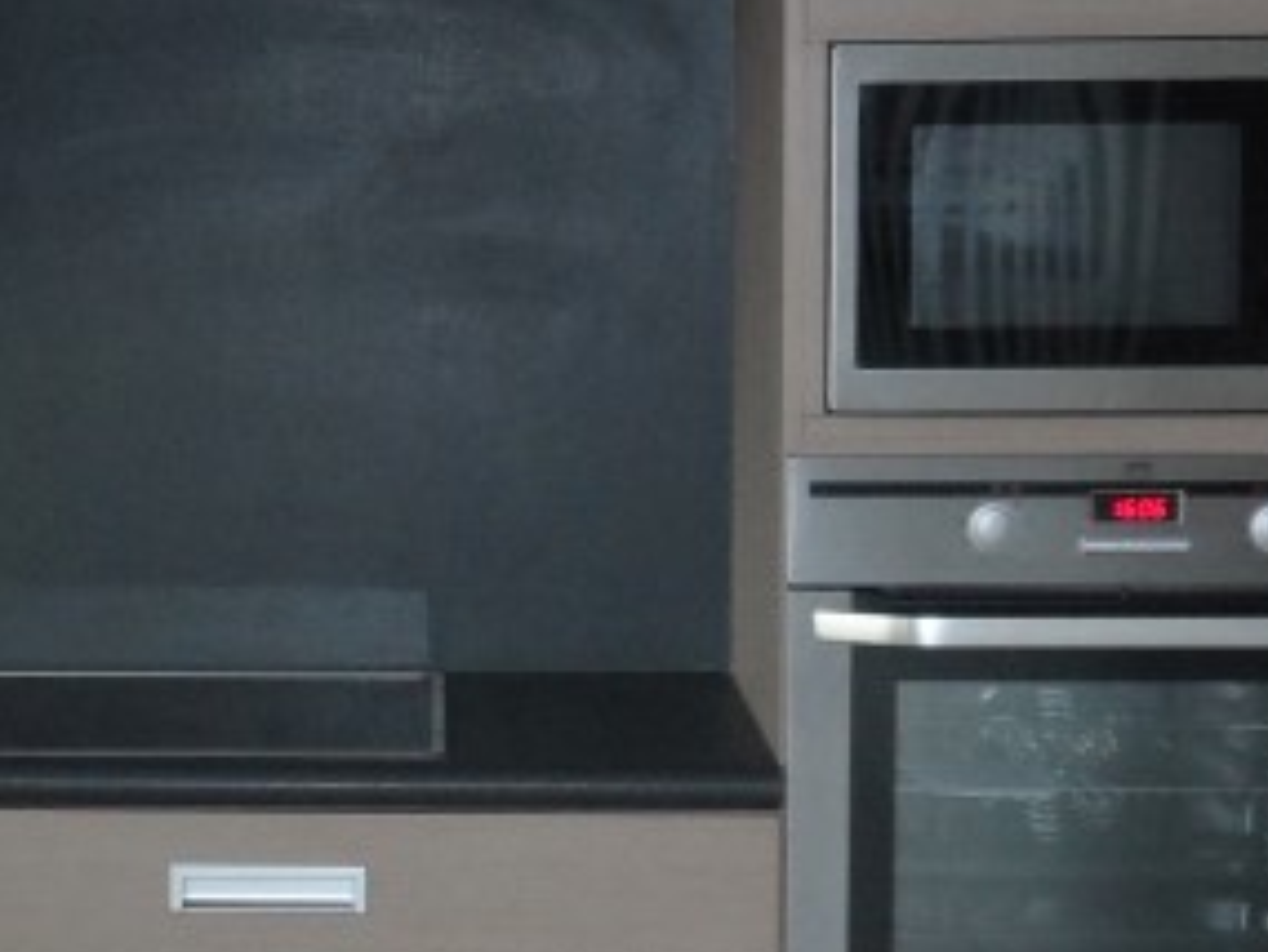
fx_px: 4214
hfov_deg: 16.7
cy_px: 480
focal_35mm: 115
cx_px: -18
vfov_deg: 12.9
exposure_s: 1/30
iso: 240
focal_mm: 5.8
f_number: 3.3
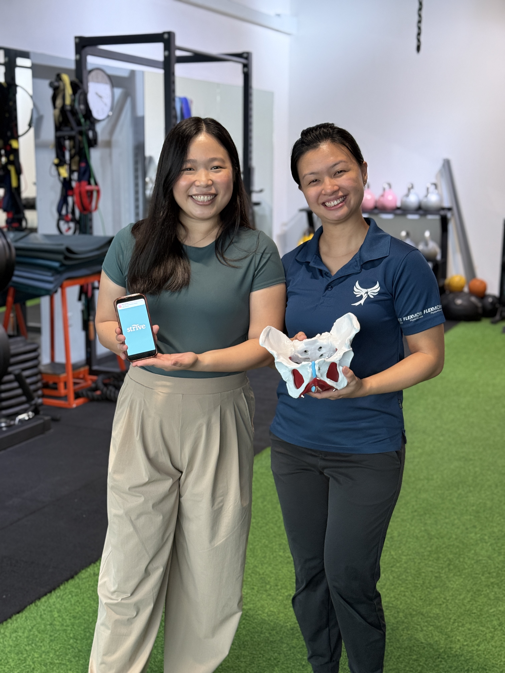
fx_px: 934
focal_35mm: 48
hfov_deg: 30.3
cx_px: 252
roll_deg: -0.7
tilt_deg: -11.0
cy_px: 336
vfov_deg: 39.7
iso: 250
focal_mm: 6.76
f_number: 1.78
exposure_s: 1/33
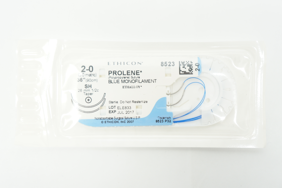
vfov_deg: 32.9
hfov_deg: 48.0
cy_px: 94
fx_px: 317
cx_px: 141
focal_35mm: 40
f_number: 4
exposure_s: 1/60
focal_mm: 27
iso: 400
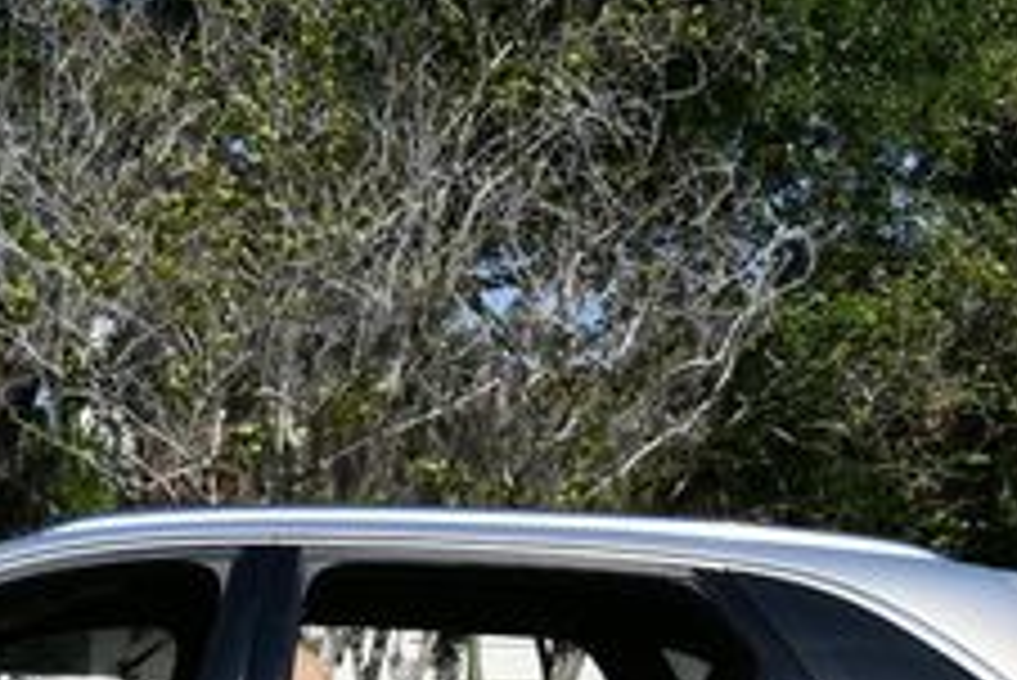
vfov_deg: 10.1
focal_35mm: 136
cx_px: 189
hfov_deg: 15.0
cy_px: 522
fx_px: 3844
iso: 100
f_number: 9
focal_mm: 24
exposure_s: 1/320
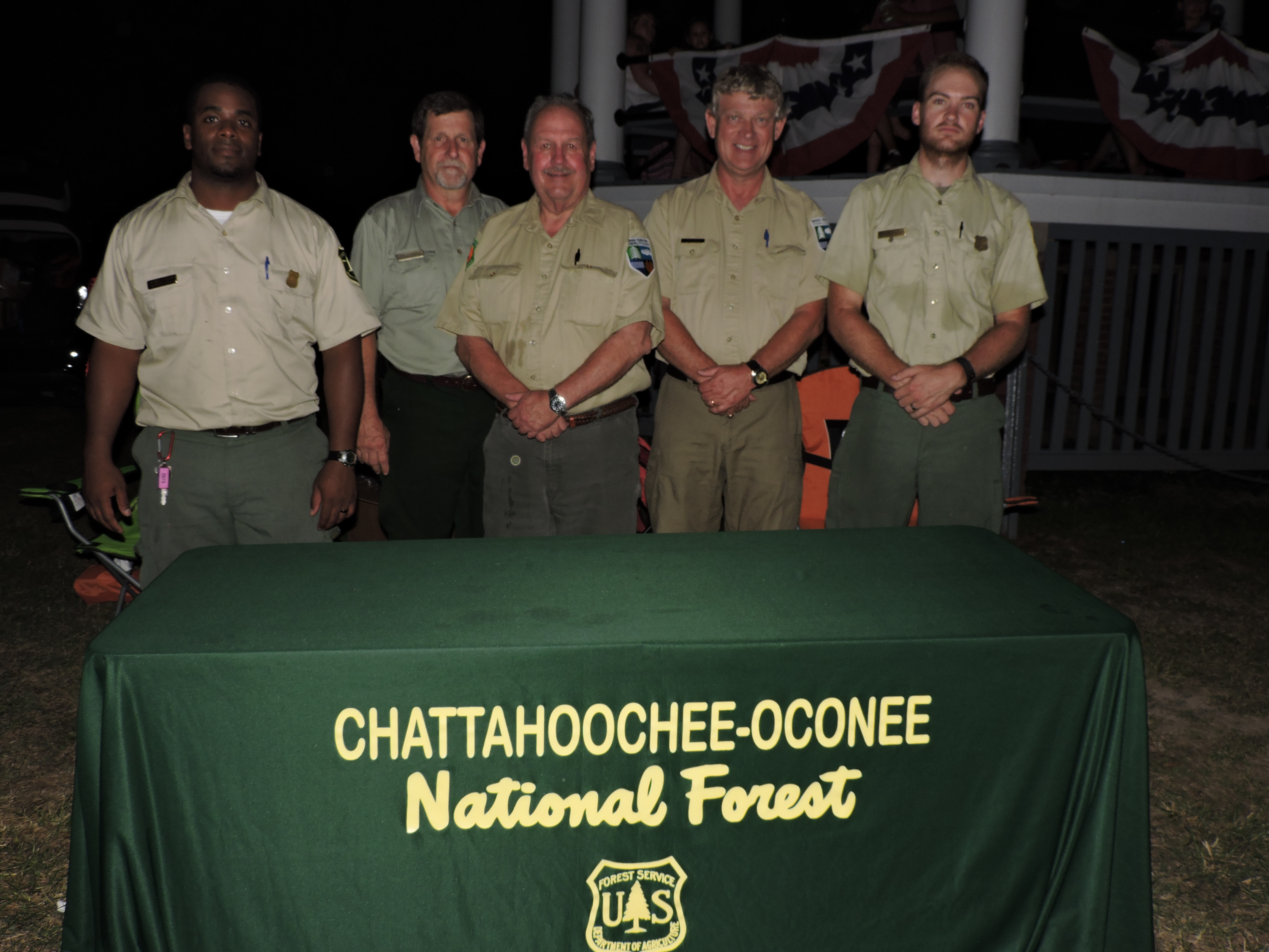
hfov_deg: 55.4
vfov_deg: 42.9
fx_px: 1210
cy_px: 476
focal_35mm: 33
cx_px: 634
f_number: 3.2
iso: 100
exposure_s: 1/250
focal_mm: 5.9
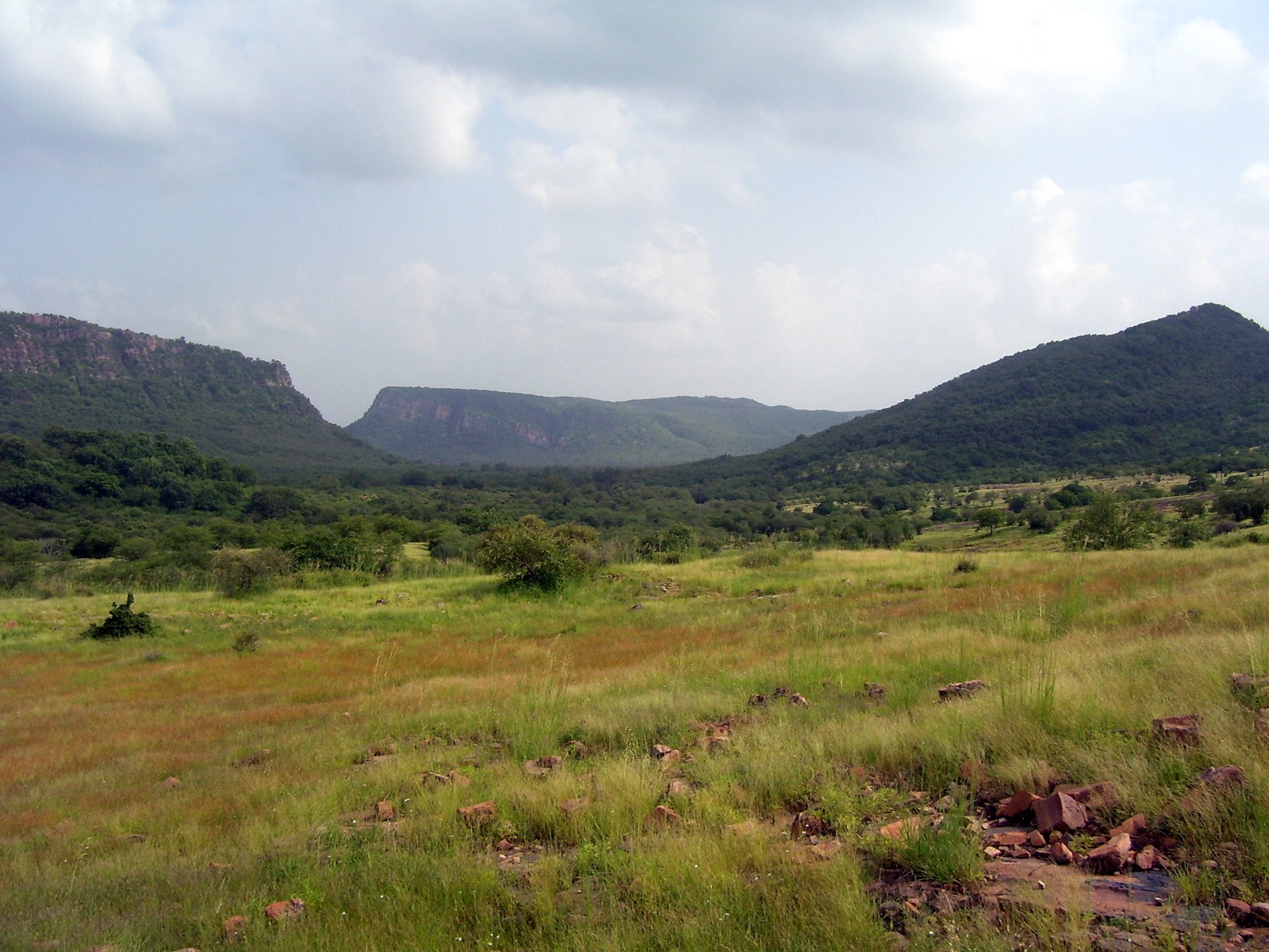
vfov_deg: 41.8
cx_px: 634
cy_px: 476
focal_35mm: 34
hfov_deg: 54.0
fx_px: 1246
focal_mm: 5.6
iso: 80
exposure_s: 1/750
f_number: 4.8
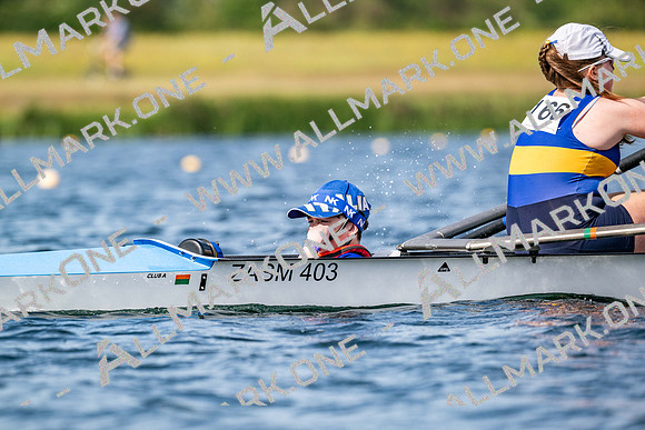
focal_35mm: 400
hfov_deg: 5.2
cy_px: 215
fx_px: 7168
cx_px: 322
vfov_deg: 3.4
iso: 360
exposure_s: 1/2500
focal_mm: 400
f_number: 5.6
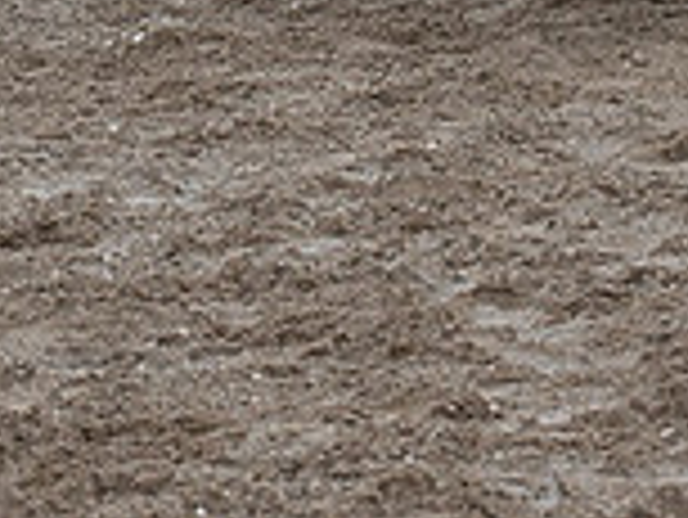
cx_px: 470
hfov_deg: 5.4
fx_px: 7320
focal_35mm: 368
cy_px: -491
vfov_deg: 4.0
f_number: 5.6
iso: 1400
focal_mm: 130
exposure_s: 1/1600
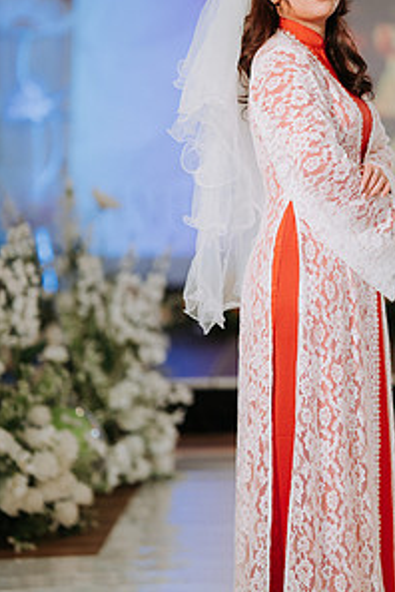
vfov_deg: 15.9
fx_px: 2123
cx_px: 279
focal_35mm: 129
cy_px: 251
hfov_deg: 10.6
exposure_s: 1/500
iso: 800
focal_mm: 85
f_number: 1.4
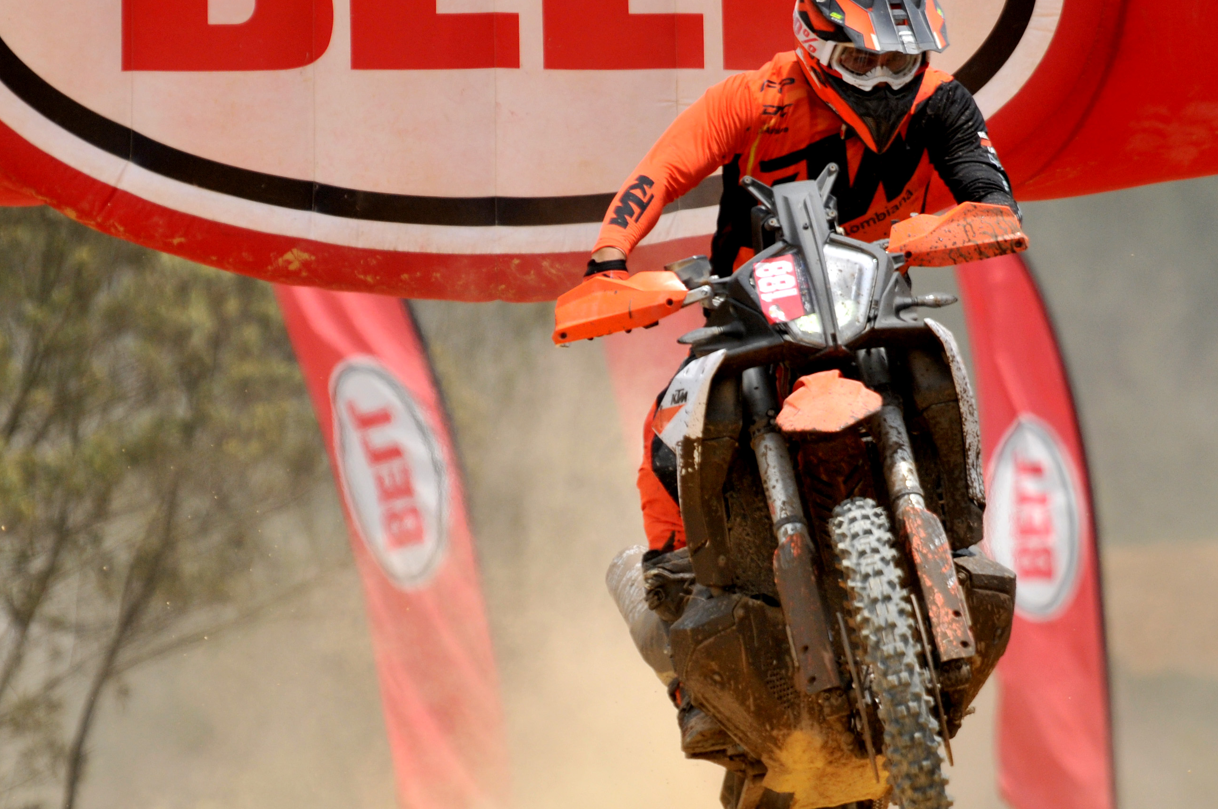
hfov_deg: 4.1
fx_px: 16861
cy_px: 585
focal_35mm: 499
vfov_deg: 2.7
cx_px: 671
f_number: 4
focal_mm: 200
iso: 250
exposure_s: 1/3200
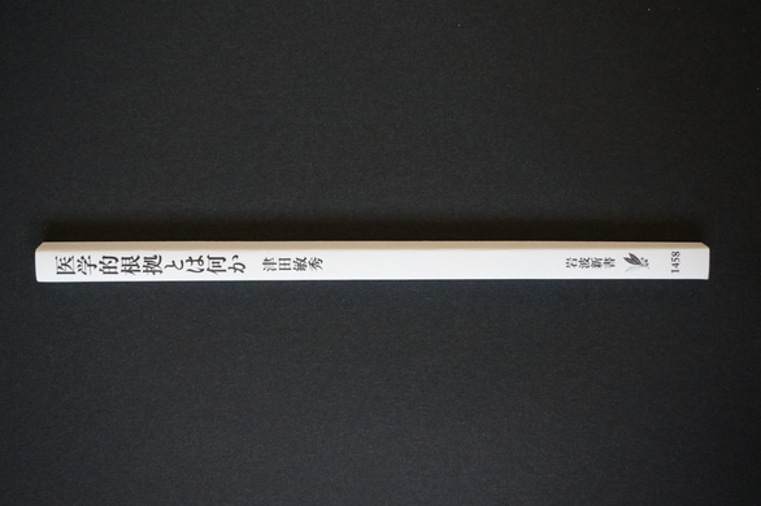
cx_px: 382
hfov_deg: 45.5
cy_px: 254
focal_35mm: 43
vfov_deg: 31.2
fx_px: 908
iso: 1250
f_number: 4.5
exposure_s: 1/60
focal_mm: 28
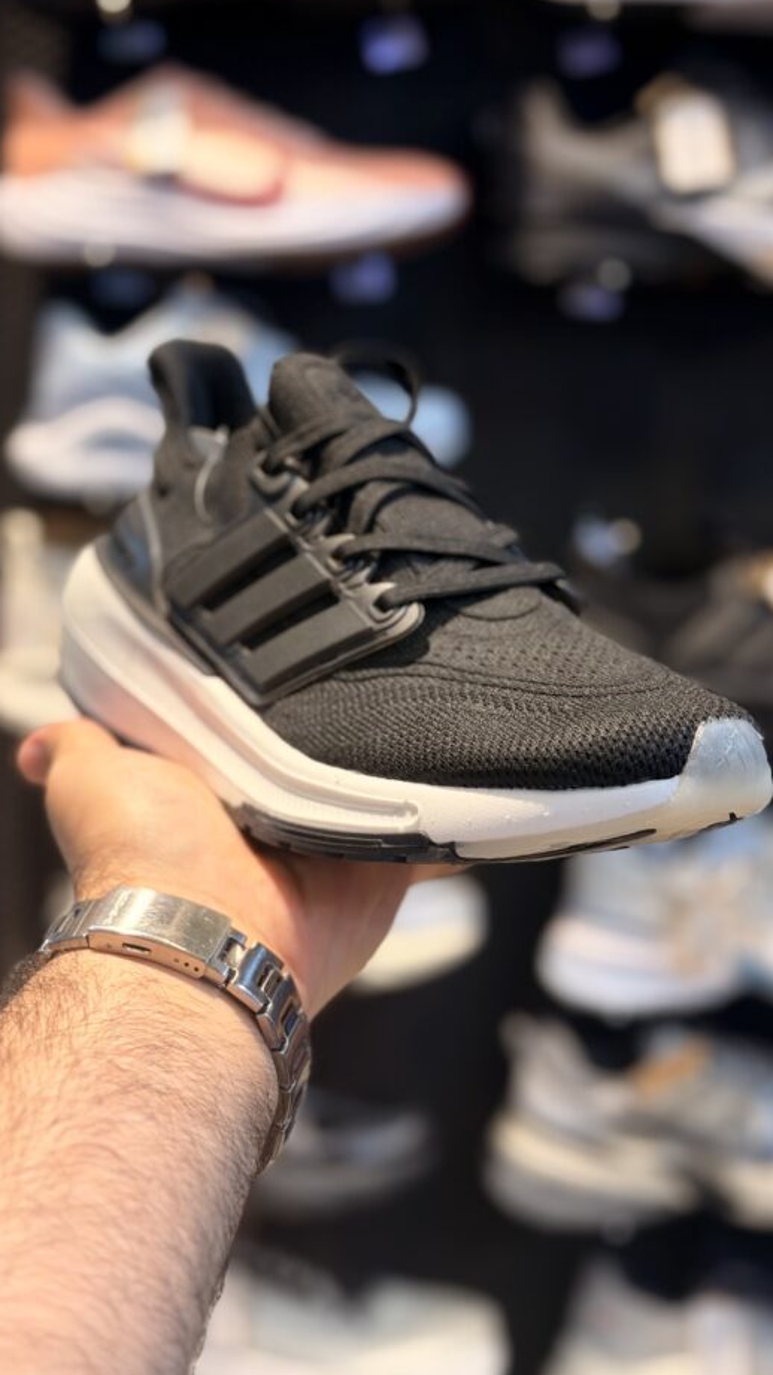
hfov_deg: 22.6
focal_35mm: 53
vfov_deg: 39.2
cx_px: 319
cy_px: 680
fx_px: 1931
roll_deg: +1.4
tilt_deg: -11.9
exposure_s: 1/100
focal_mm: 6.76
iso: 64
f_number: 1.78
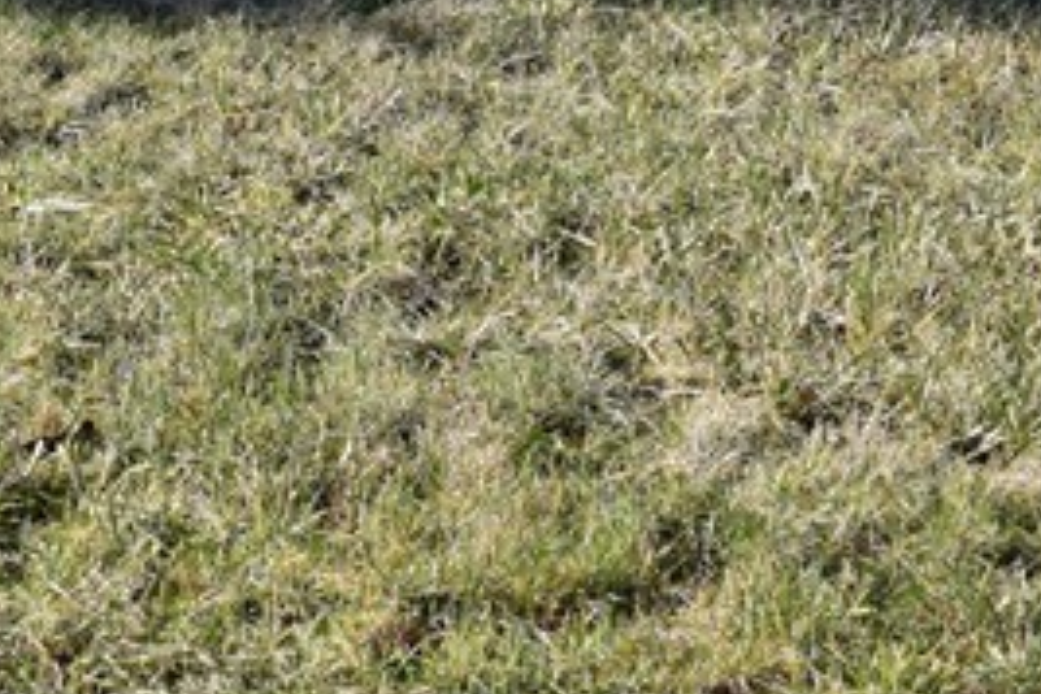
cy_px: -682
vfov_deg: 8.0
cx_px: -472
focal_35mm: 165
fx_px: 4772
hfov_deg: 11.9
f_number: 11
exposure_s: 1/400
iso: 400
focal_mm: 27
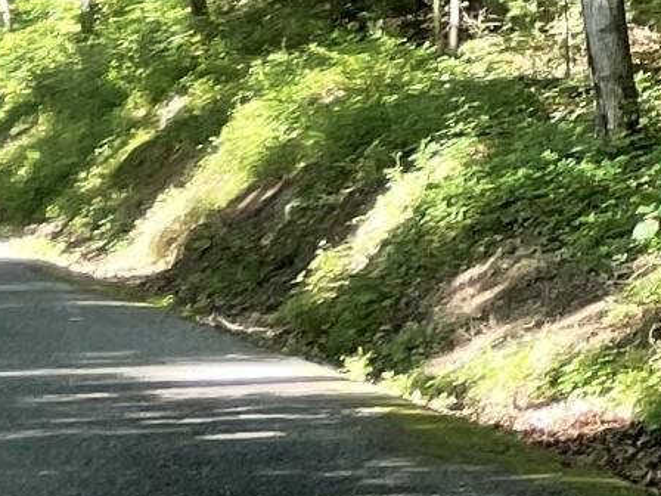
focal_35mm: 174
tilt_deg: +13.1
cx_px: 2080
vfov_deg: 8.3
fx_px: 3323
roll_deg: +1.7
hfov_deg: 8.9
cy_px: -362
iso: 64
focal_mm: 4.2
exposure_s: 1/121
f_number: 1.6
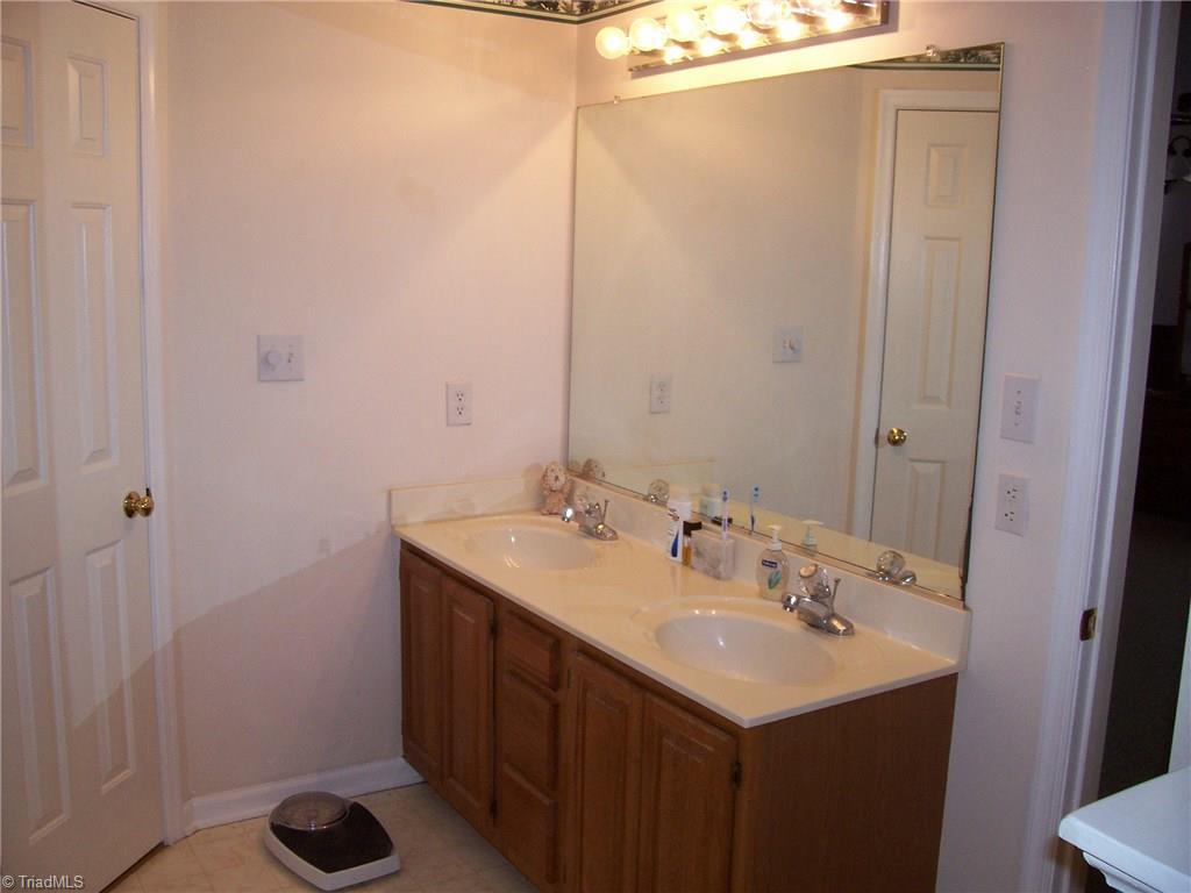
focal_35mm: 34
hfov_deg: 54.0
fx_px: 1170
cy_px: 446
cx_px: 596
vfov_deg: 41.8
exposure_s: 1/112
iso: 140
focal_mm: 5.6
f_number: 2.7
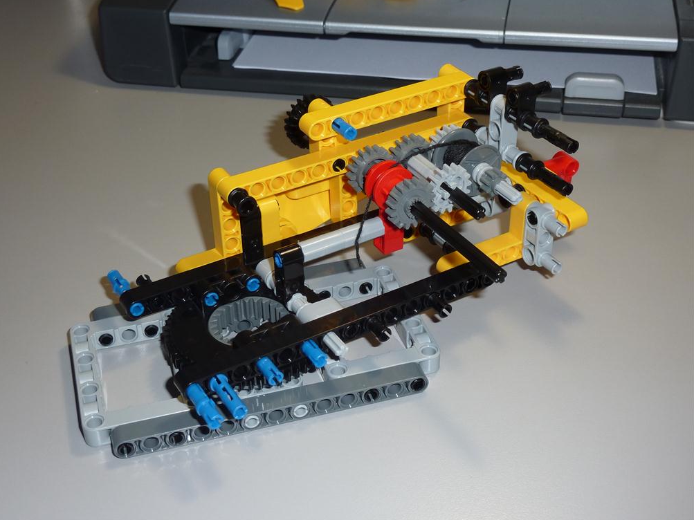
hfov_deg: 38.9
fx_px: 982
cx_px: 340
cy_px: 259
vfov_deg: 29.7
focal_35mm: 49
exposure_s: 1/30
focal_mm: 7.9
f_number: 3.8
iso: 100
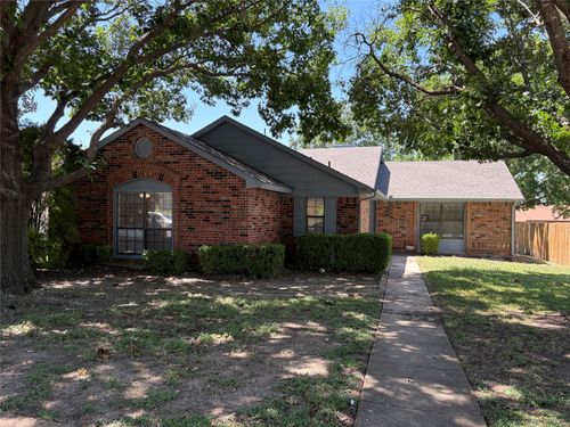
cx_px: 285
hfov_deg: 67.3
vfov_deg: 53.1
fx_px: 428
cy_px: 214
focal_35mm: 26
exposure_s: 1/392
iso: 64
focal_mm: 5.96
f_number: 1.6
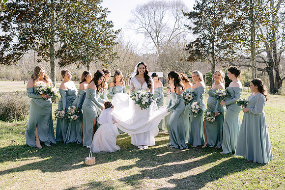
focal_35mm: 38
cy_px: 89
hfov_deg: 50.2
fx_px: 304
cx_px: 139
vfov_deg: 34.7
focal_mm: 35
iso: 100
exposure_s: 1/250
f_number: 4
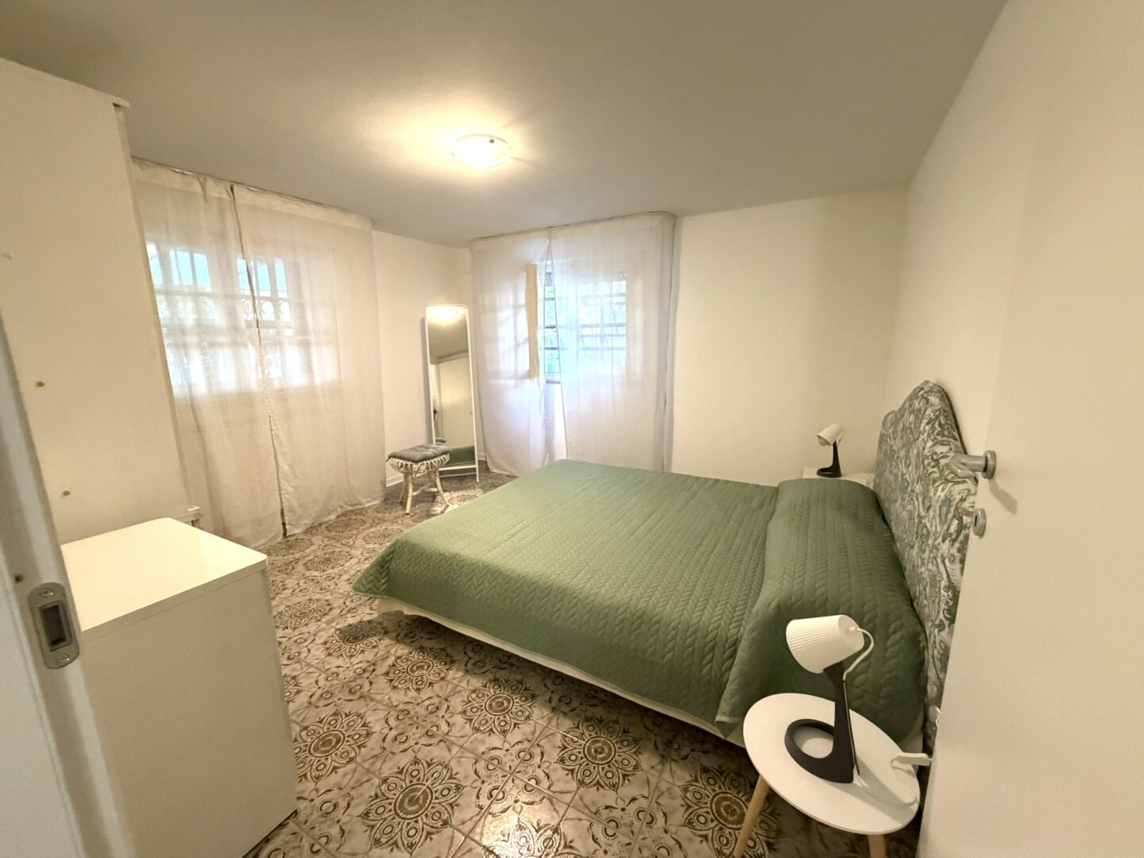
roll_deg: +0.8
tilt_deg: -10.1
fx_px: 463
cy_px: 429
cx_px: 572
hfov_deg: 102.1
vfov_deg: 85.7
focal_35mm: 14
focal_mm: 2.22
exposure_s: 1/50
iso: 400
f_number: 2.2
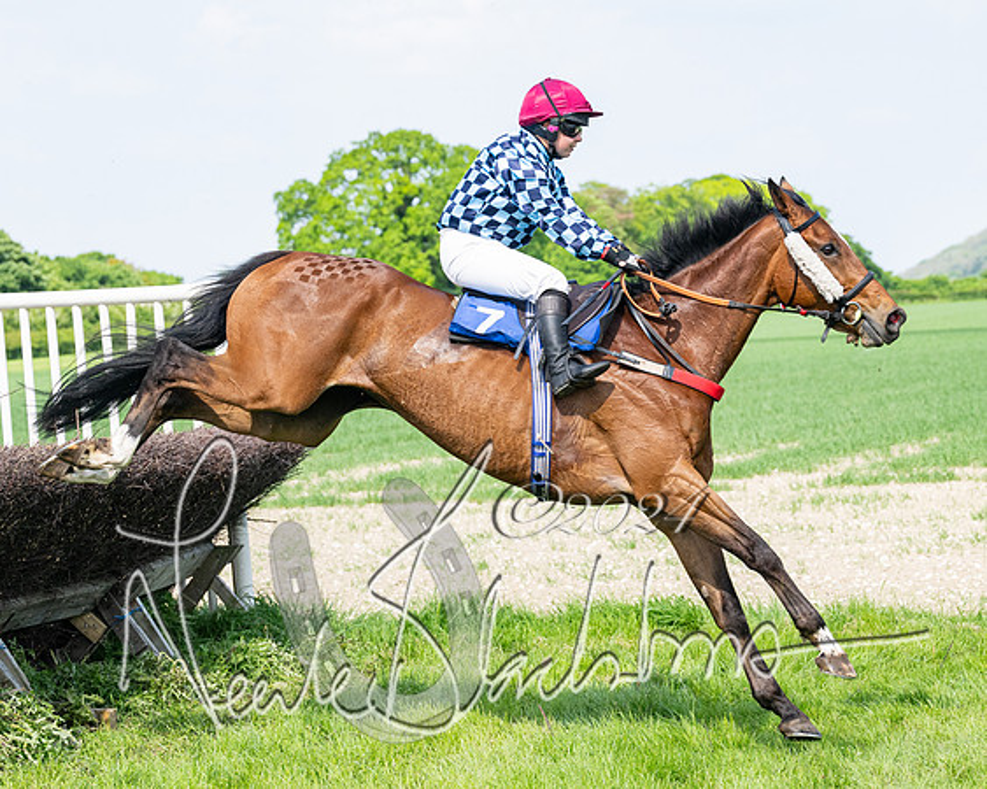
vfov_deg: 12.4
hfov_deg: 15.5
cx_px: 379
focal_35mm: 124
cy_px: 485
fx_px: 3631
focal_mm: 70
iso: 400
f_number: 4
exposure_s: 1/2500
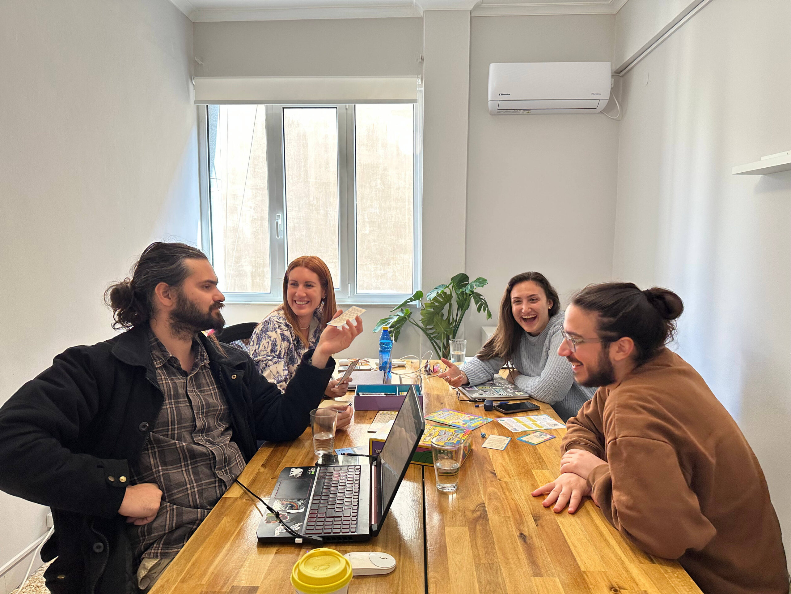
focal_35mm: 24
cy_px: 297
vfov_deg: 56.8
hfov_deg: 71.6
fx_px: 548
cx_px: 396
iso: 160
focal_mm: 6.9
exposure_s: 1/121
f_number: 1.8
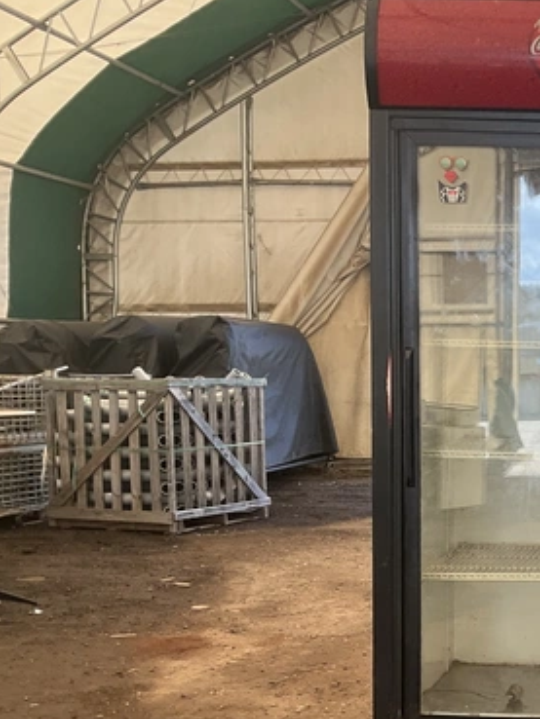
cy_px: 525
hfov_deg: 22.8
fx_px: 1226
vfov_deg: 32.2
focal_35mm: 59
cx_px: 649
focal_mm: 3
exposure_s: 1/165
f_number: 1.8
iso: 32
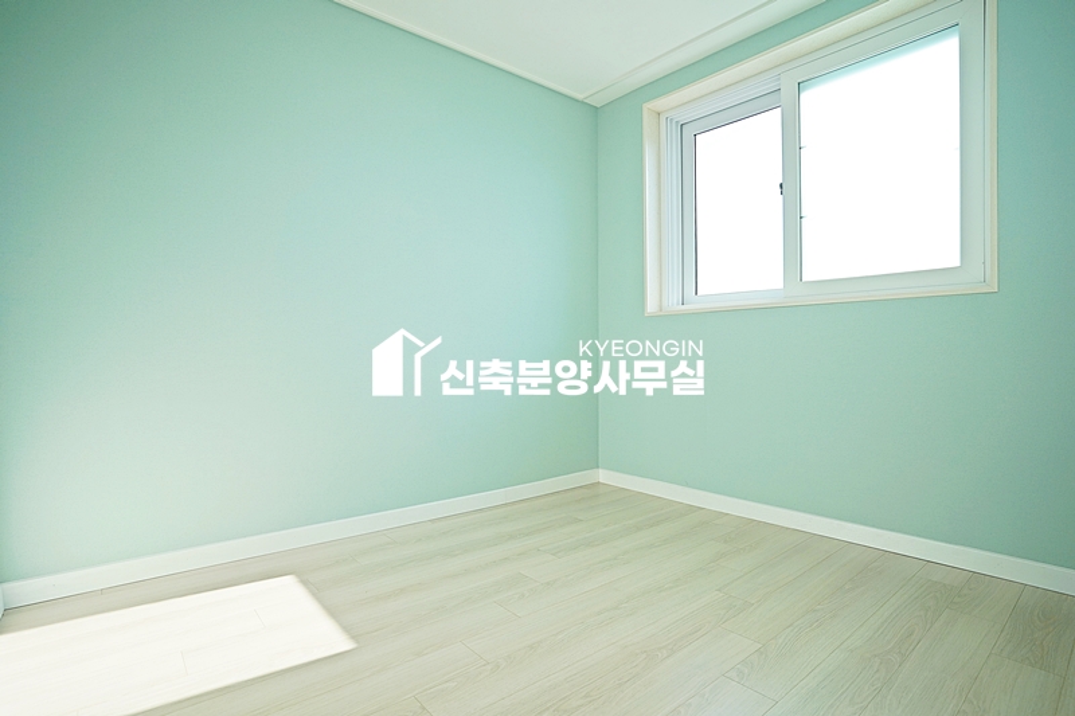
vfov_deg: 70.4
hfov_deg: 93.3
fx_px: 508
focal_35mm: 17
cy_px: 358
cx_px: 538
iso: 250
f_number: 5.6
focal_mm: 17
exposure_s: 1/200
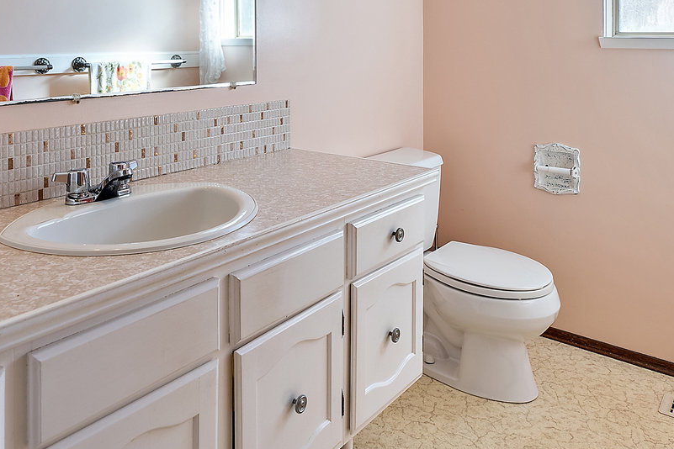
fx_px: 599
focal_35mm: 32
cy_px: 38
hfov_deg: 58.6
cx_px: 302
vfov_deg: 38.1
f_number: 7.1
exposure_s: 1/13
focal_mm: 16
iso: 400
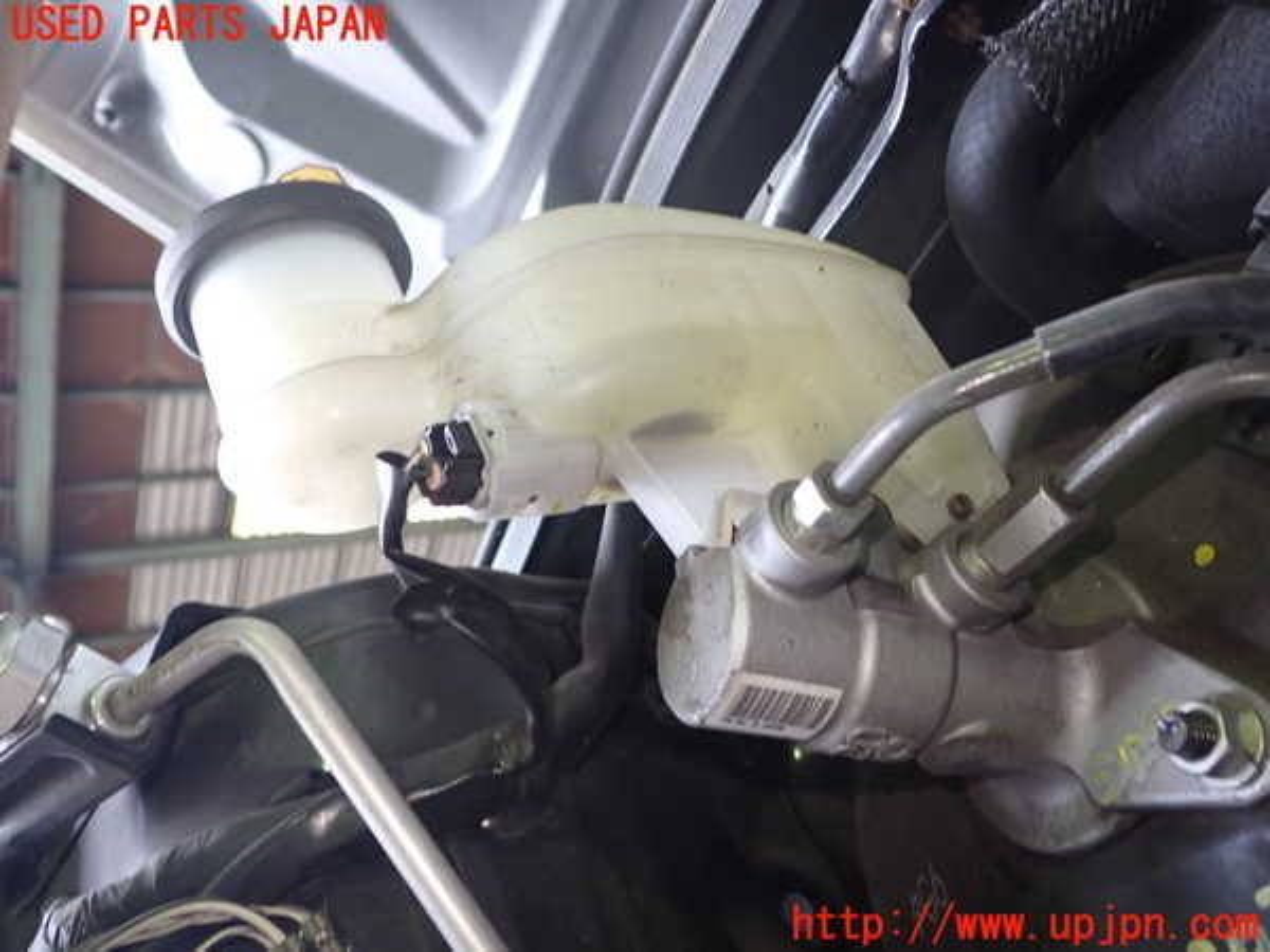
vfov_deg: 44.2
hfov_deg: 56.8
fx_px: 1174
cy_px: 476
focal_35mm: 32
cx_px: 635
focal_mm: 5.79
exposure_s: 1/30
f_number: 2.4
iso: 250
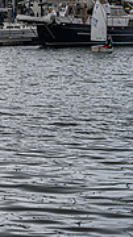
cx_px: -214
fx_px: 1074
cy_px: 23
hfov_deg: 6.6
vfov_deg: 12.5
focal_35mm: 171
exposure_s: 1/500
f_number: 8
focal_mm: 38
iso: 100
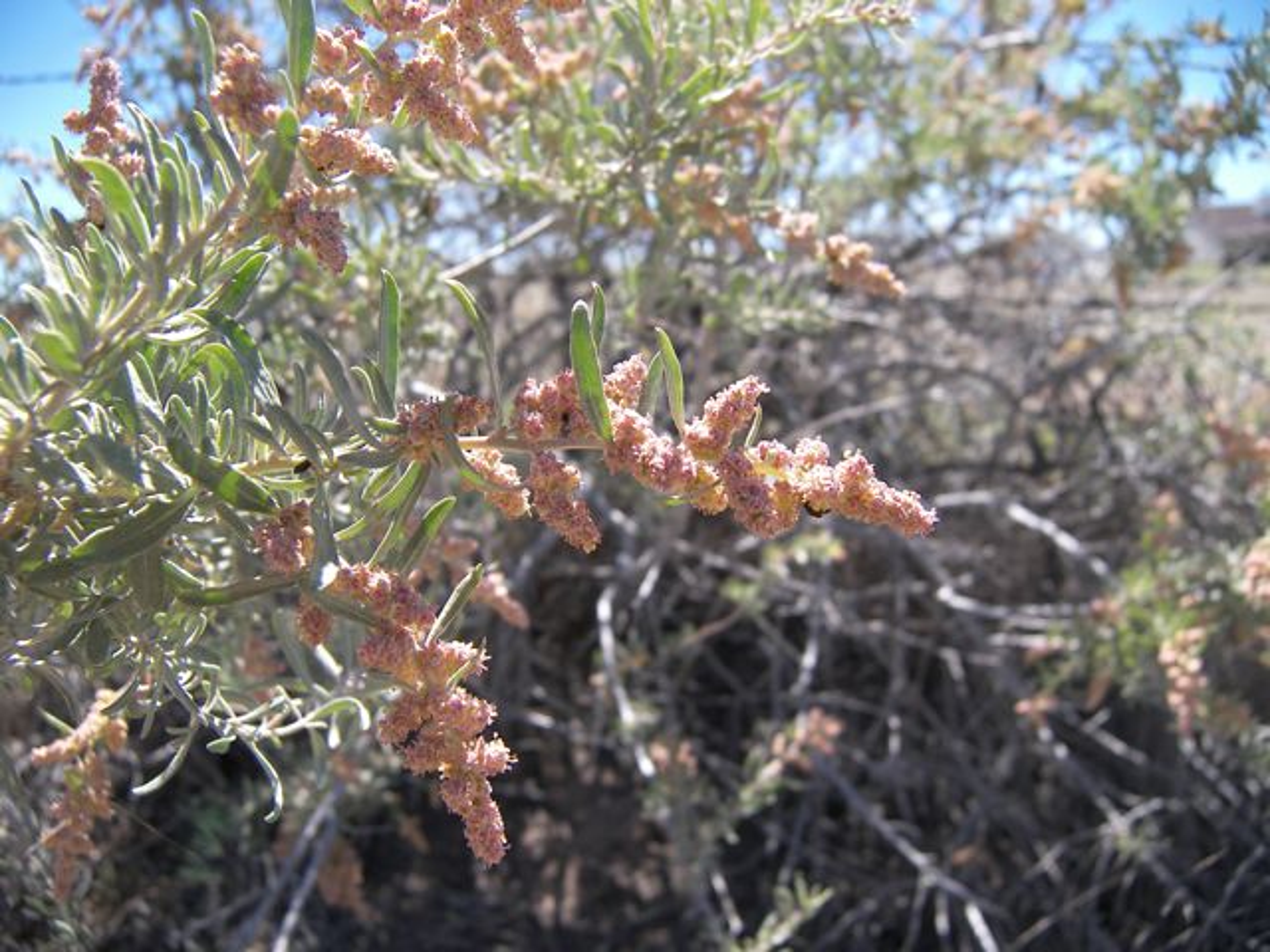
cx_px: 635
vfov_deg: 56.8
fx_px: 881
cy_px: 476
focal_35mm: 24
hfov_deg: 71.6
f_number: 2.8
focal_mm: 5
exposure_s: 1/400
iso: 50
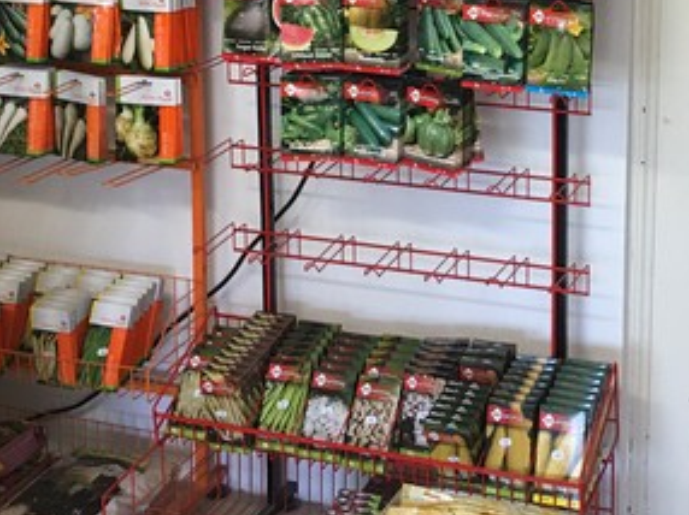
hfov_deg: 25.4
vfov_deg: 18.8
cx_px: 513
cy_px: -17
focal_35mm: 76
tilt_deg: -9.7
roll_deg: -0.1
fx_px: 1511
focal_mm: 4.15
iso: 64
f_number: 2.2
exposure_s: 1/33
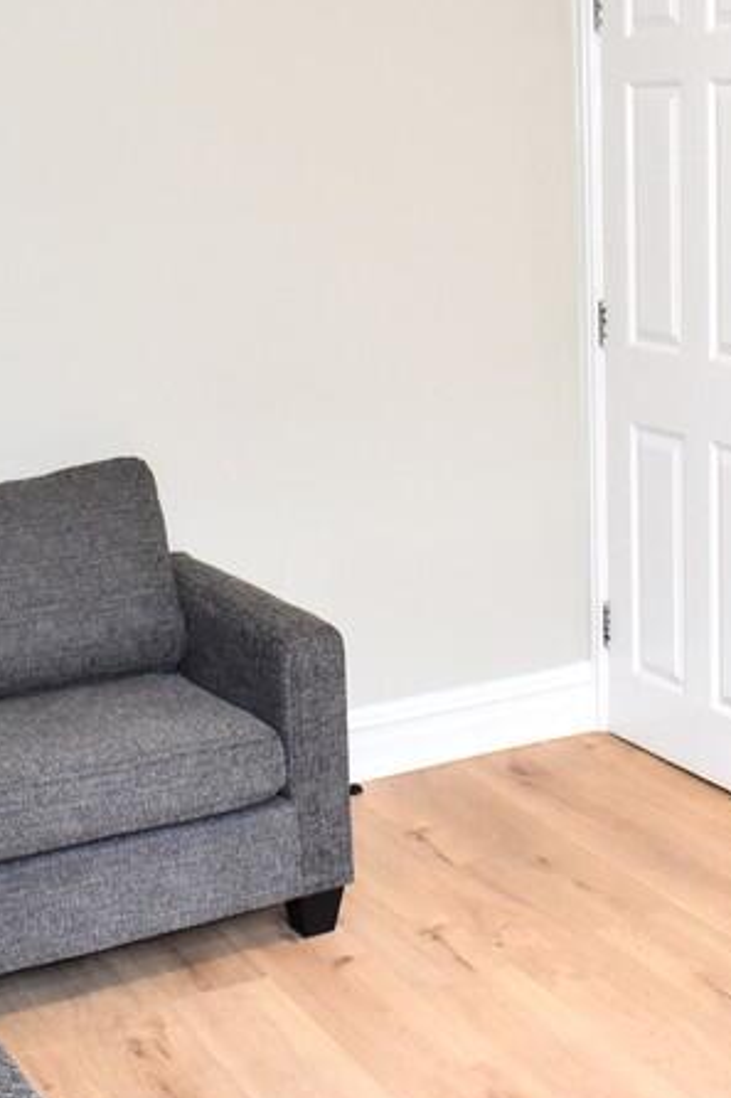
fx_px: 1890
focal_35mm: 62
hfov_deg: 21.6
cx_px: 610
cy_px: 356
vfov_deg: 32.1
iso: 800
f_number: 4.5
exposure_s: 1/80
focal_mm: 18
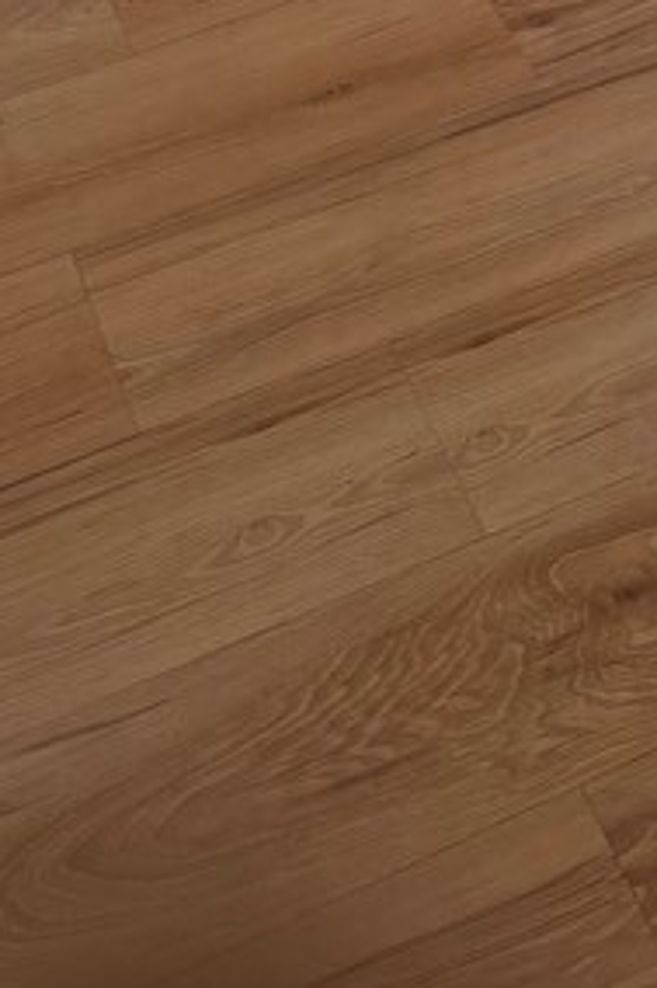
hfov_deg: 15.0
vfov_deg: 18.3
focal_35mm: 90
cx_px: 605
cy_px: -734
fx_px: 2467
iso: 125
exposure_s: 1/121
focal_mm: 6.76
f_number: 1.78
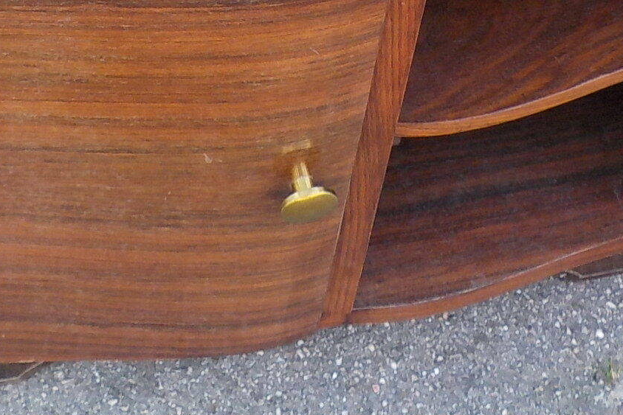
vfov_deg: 15.1
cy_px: -209
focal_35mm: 84
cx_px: 297
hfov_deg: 24.2
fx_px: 1454
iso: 125
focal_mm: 4.1
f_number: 3.3
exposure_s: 1/125
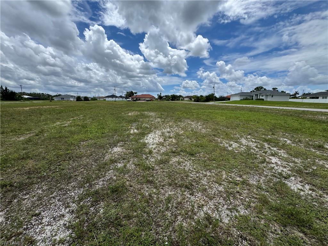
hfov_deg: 102.1
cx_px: 164
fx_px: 133
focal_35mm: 14
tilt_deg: -9.5
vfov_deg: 85.7
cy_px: 123
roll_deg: -0.1
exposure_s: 1/3106
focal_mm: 2.22
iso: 50
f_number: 2.2
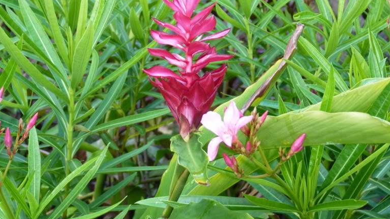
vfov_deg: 11.5
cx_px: 195
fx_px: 1086
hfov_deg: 20.4
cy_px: 41
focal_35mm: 105
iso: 100
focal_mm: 12.8
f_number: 3.4
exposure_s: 1/40
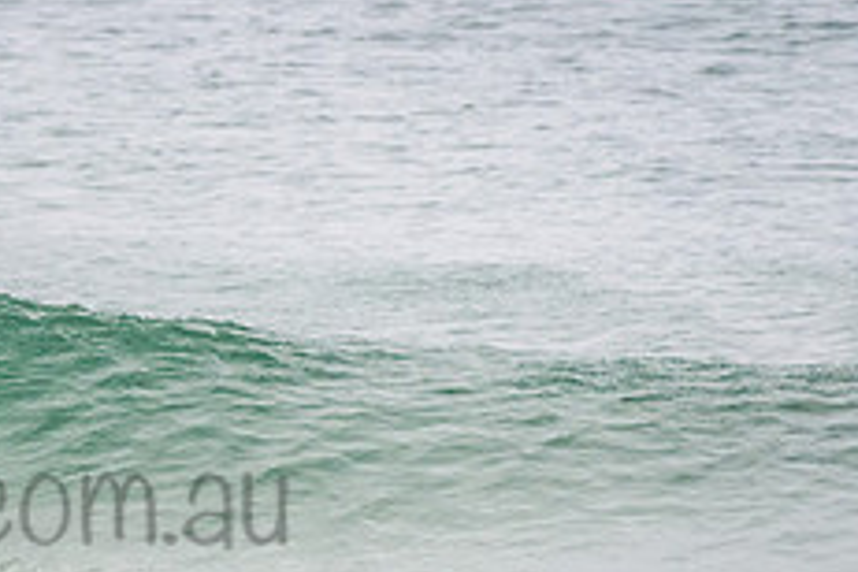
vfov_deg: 0.9
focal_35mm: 1542
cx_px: -302
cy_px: 347
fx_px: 36748
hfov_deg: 1.3
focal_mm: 500
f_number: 5.6
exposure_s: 1/1000
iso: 900
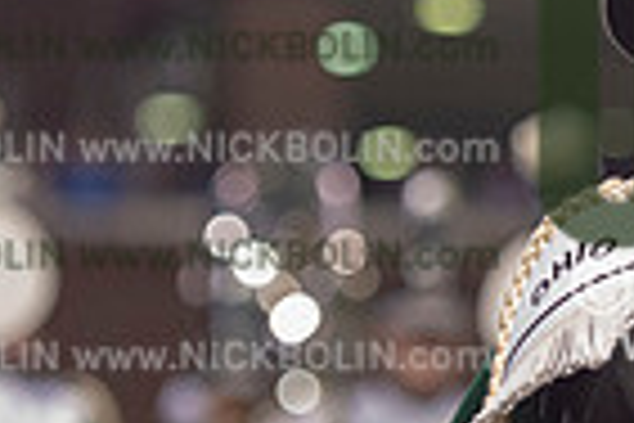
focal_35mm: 462
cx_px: 854
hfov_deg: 4.4
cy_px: 148
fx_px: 8136
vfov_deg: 3.0
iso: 4000
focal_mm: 112
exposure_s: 1/250
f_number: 2.8
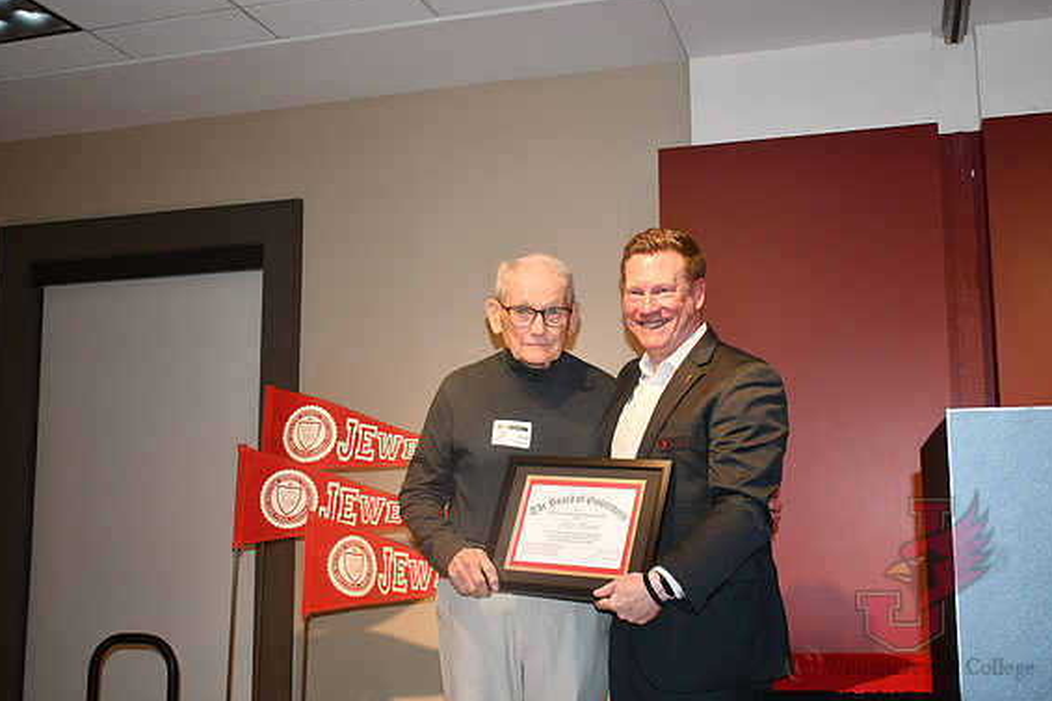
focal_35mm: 41
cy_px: 350
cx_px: 532
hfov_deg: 47.4
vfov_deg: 32.6
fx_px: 1198
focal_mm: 20
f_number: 3.5
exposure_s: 1/60
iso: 1000
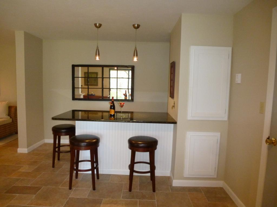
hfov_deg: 71.6
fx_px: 192
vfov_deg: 56.8
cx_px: 138
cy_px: 104
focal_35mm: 24
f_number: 3.3
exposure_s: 1/60
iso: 640
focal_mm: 4.3
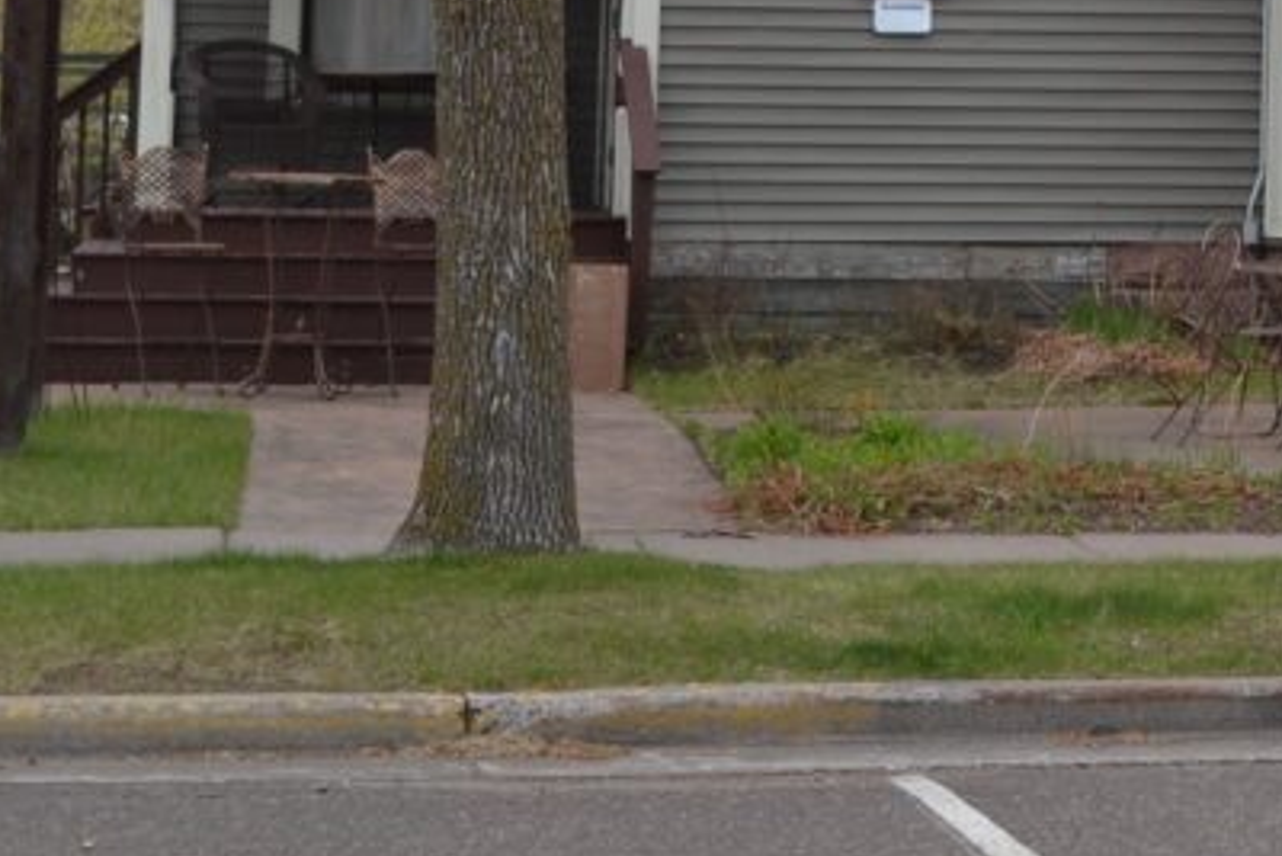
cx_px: 1481
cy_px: -308
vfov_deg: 12.3
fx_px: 3847
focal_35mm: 108
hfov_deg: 18.1
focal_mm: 24
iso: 100
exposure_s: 1/160
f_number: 6.3
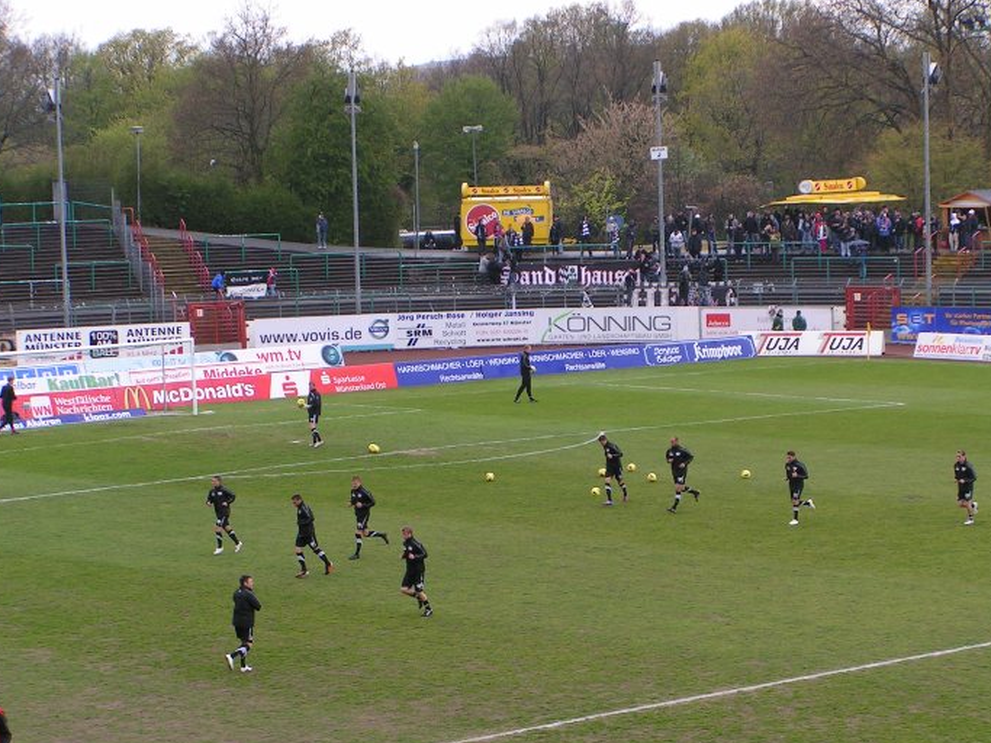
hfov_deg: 17.0
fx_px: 3320
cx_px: 560
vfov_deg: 12.8
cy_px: 386
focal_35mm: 116
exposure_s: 1/200
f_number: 5
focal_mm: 15.2
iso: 50
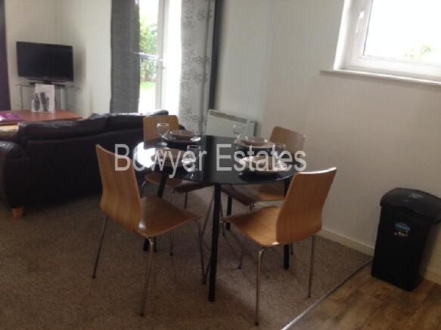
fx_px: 446
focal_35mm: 35
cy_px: 165
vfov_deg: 40.7
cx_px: 220
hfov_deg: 52.6
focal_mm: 4.28
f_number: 2.4
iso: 160
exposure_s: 1/20
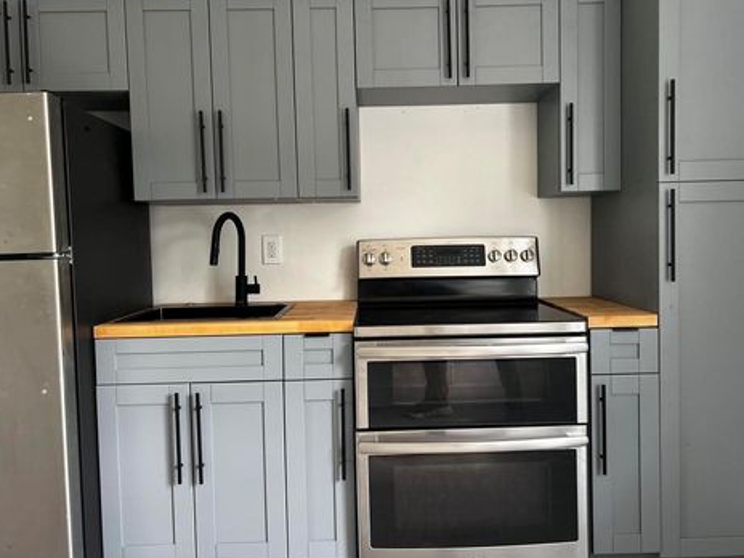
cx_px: 390
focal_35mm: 28
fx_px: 602
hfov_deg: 63.4
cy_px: 262
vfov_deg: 49.7
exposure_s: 1/114
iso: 125
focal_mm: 5.7
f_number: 1.5
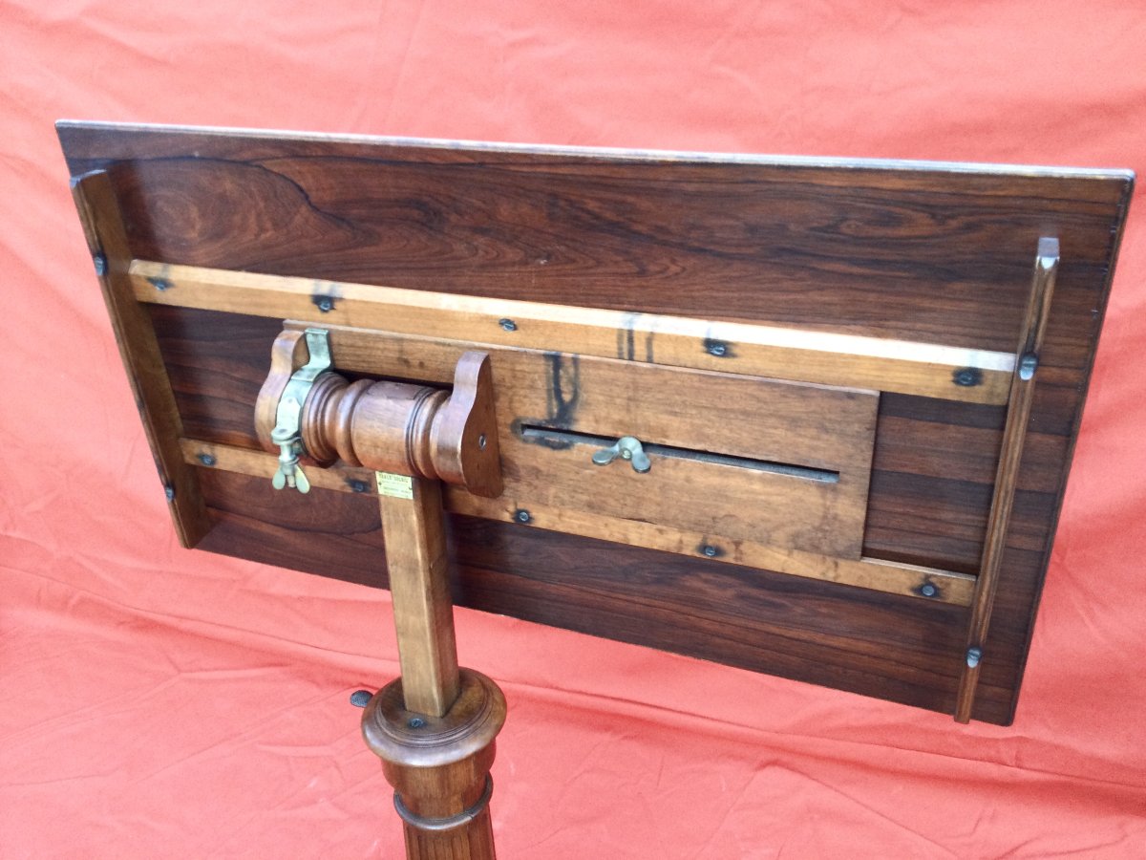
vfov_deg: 45.4
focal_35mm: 31
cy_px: 430
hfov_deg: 58.4
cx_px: 573
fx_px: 1026
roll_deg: +4.9
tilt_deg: -27.0
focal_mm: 3.3
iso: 50
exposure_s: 1/33
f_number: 2.4
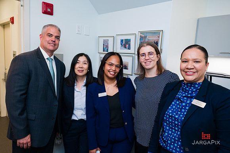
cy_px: 76
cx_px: 115
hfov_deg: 69.3
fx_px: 166
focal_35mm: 26
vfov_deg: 49.4
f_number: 4
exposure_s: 1/200
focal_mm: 24
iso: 320
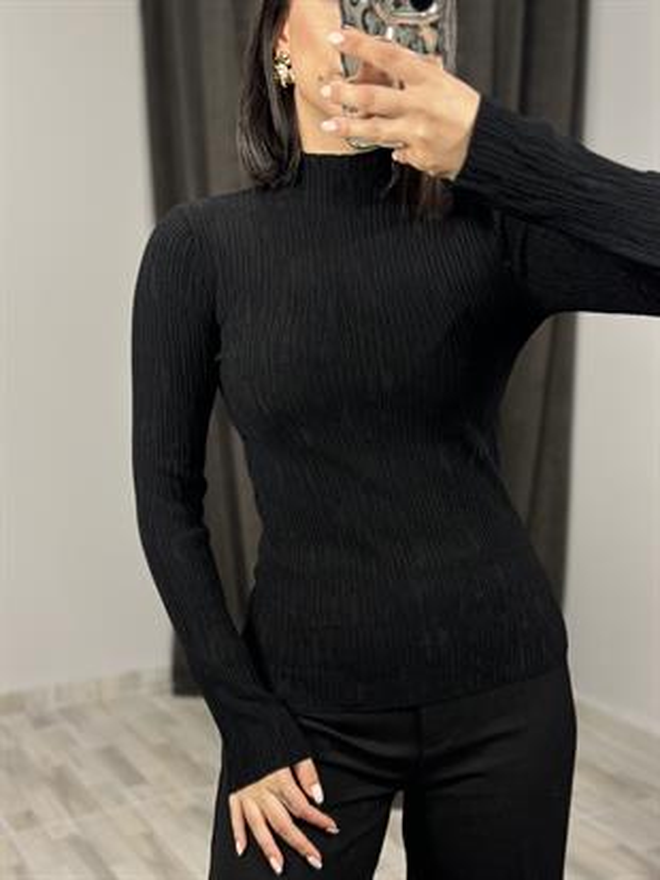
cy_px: 440
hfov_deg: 30.3
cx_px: 330
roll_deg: +0.6
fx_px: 1220
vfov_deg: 39.6
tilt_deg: -32.1
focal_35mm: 48
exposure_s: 1/50
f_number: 1.78
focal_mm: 6.86
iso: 250
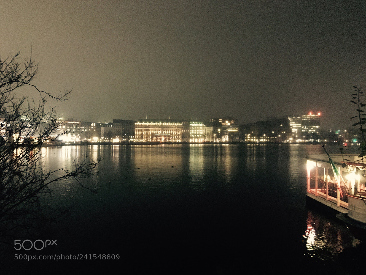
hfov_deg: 61.7
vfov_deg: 48.2
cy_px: 138
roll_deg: +1.1
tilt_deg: +1.8
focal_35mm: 29
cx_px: 183
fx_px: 307
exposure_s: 1/17
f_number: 2.2
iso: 800
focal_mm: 4.15
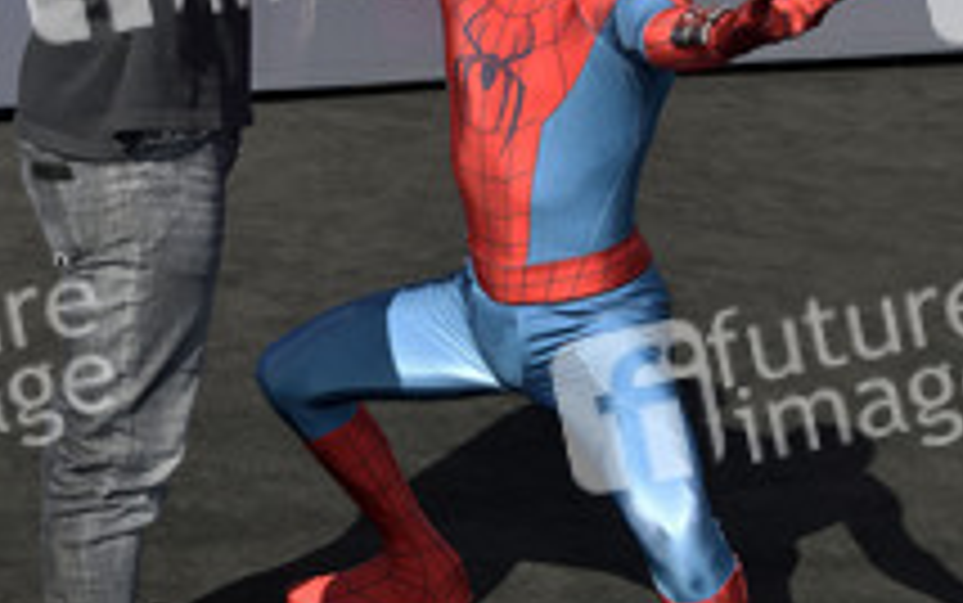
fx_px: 1602
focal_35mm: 61
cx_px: 374
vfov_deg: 21.2
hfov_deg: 33.3
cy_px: 162
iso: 100
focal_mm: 32
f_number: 7.1
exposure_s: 1/200
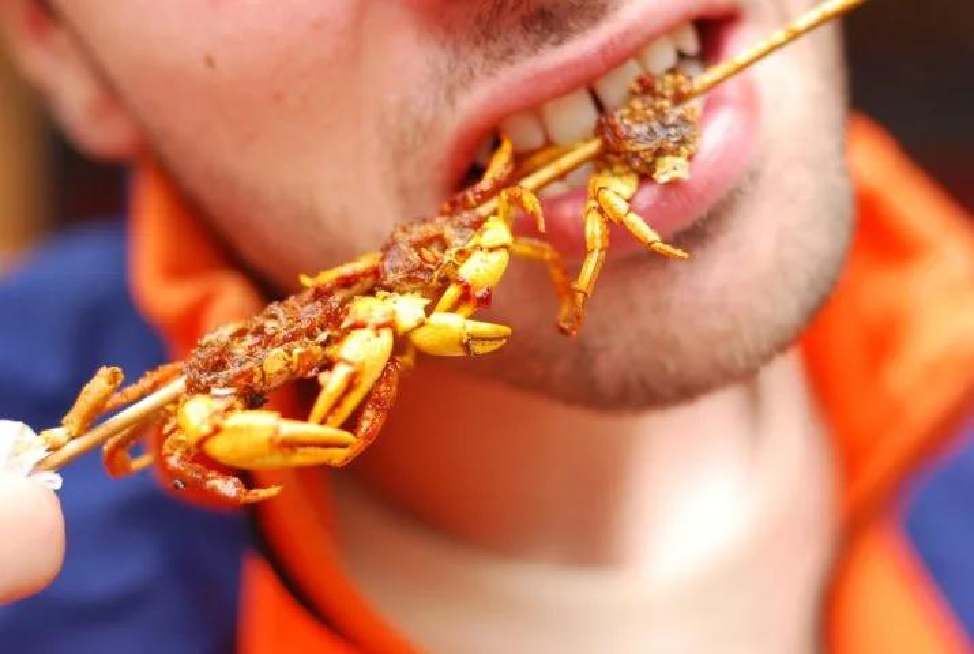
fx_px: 2033
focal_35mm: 75
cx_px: 487
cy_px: 327
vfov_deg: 18.3
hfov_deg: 26.9
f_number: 3.5
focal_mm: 50
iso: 100
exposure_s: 1/60
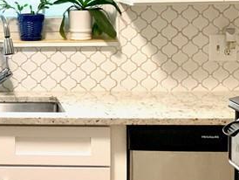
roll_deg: +1.8
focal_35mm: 97
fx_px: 670
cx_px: -92
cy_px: 39
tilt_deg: -5.1
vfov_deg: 15.2
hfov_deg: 18.5
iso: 80
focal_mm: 4.25
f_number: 1.8
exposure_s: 1/60
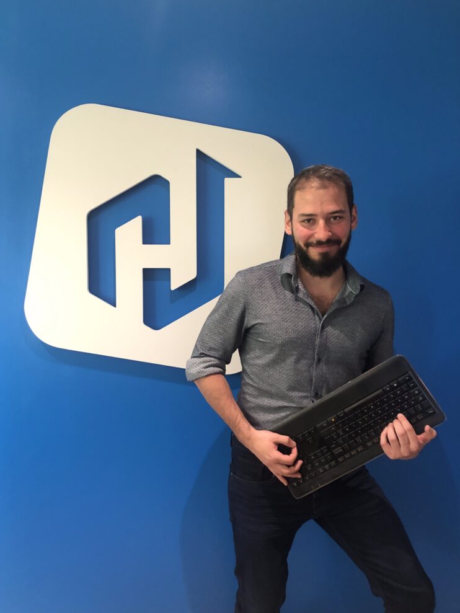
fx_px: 514
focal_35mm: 29
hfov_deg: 48.2
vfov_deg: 61.7
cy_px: 306
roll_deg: -0.7
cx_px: 223
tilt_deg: -2.1
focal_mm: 3.99
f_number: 1.8
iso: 64
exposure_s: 1/15
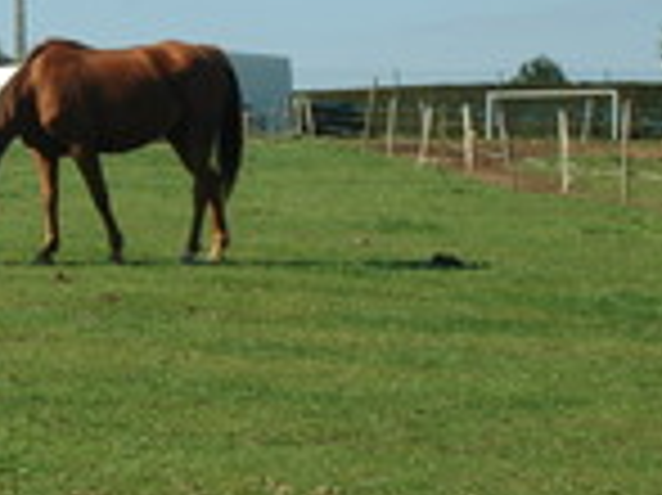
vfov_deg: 8.8
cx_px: -360
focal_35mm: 169
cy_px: 99
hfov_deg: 11.2
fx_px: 3222
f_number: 9
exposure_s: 1/320
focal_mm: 35
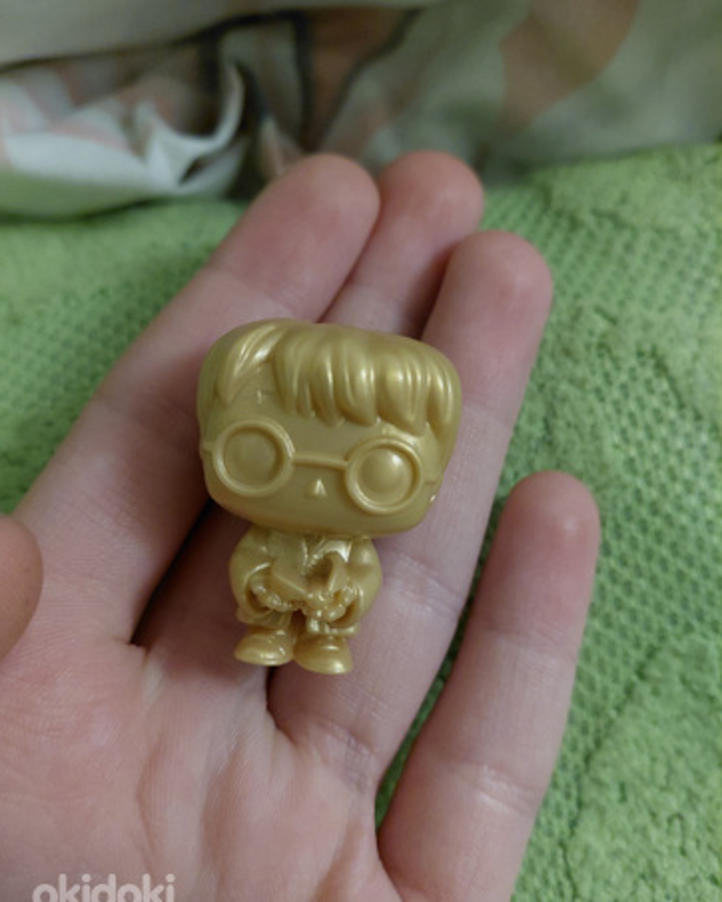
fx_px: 721
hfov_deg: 53.2
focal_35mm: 27
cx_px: 350
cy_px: 463
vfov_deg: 64.0
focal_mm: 4.69
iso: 640
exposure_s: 1/25
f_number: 1.8
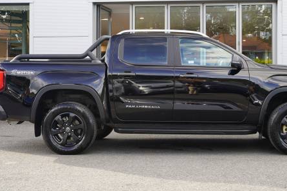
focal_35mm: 57
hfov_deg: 34.9
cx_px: 176
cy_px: 77
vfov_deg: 23.7
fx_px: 454
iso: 160
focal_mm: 39.7
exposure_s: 1/60
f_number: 4
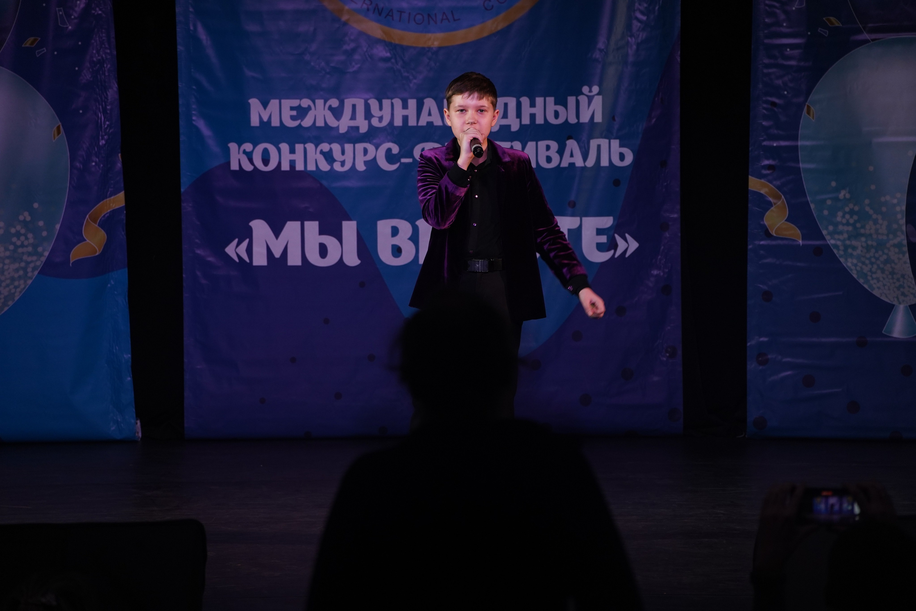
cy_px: 306
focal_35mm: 163
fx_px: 4147
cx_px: 458
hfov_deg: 12.6
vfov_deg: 8.4
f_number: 5.6
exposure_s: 1/250
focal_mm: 163
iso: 1600
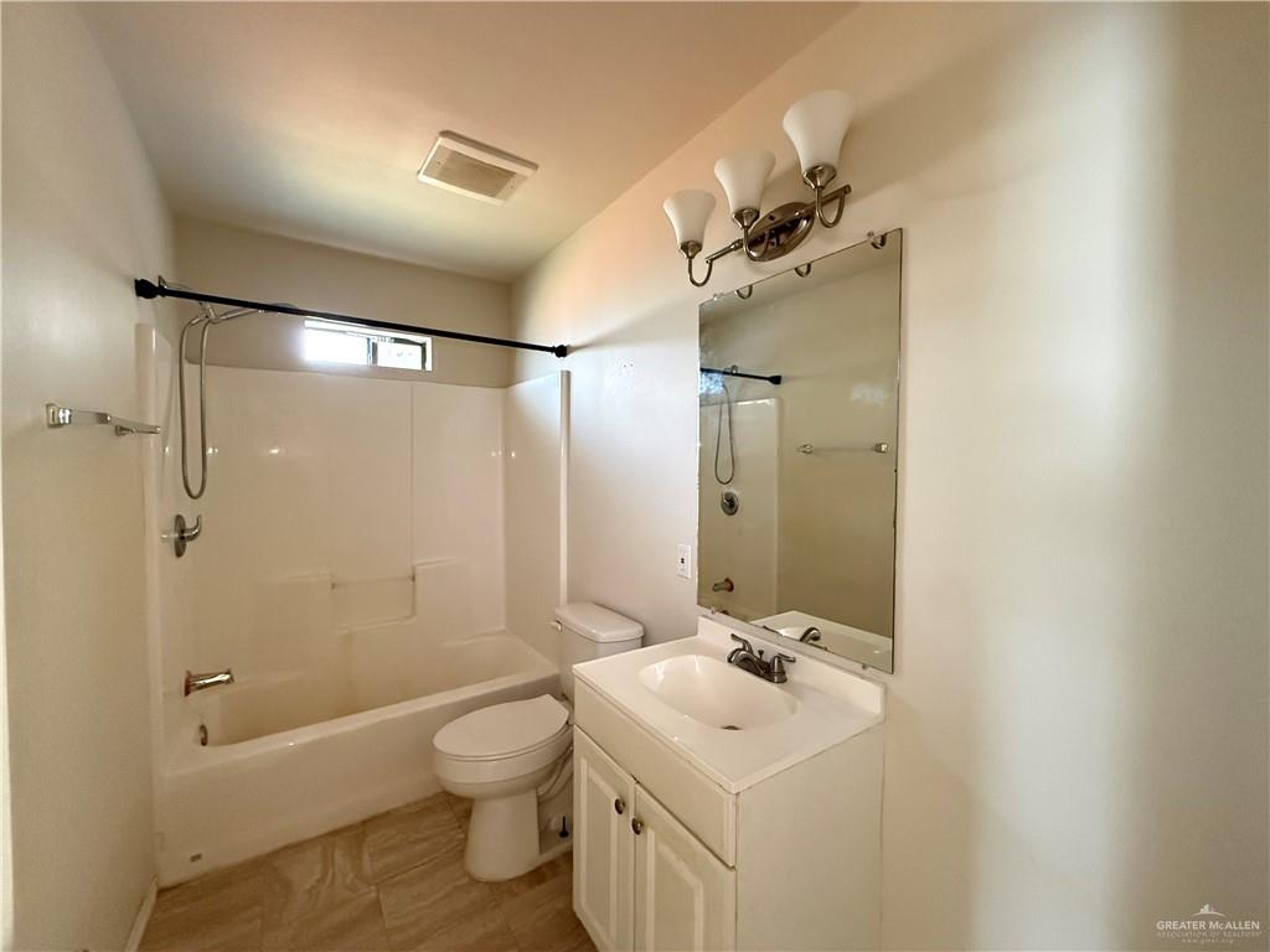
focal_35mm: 14
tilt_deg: -1.6
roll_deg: -0.3
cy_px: 476
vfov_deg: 85.7
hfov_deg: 102.1
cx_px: 635
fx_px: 514
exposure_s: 1/60
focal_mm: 2.22
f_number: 2.2
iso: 1000
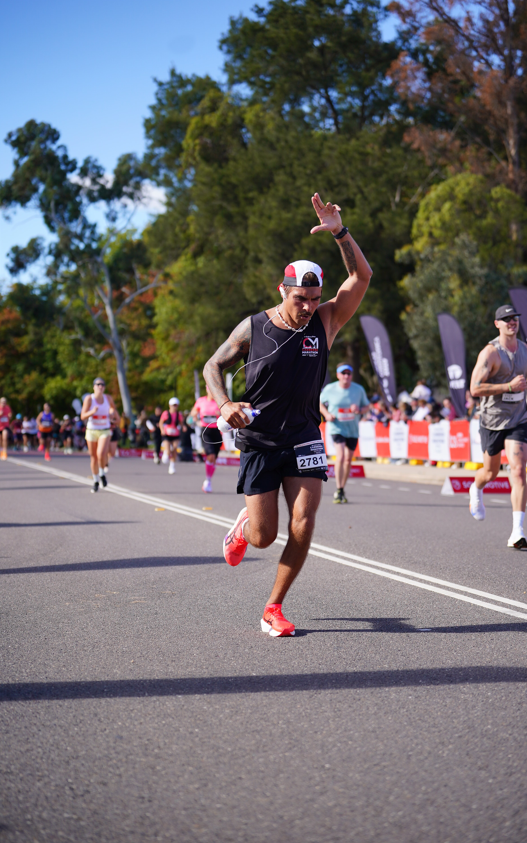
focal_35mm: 72
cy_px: 422
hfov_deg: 18.1
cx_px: 278
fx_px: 1655
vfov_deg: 28.6
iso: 125
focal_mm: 70
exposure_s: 1/1250
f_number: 2.8
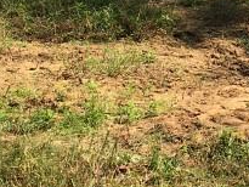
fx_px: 1044
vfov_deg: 9.8
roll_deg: -0.3
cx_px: 401
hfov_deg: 12.7
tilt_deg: +5.2
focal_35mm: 145
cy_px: -126
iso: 25
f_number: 2.2
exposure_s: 1/1202
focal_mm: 4.15
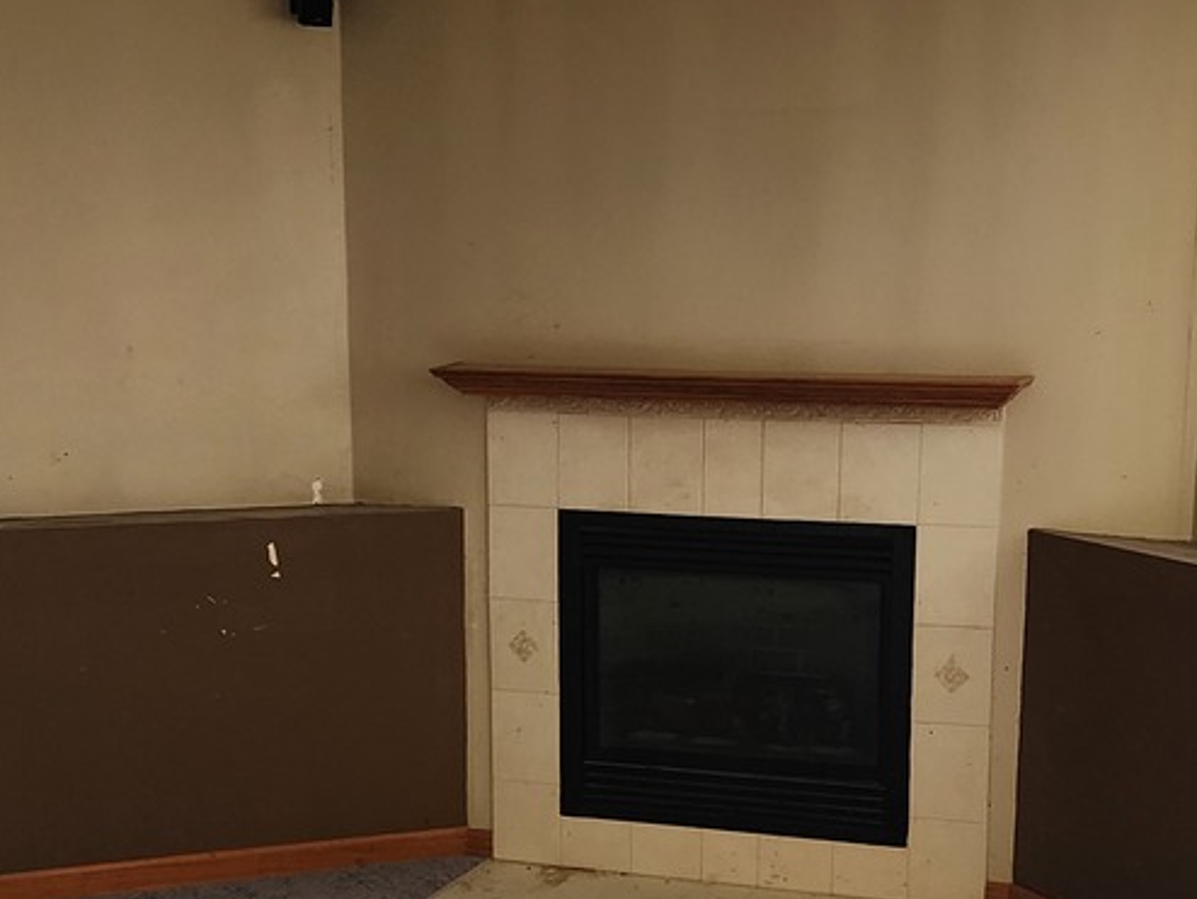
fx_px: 2318
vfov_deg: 21.6
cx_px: 642
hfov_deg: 28.9
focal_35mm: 67
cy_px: 737
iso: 320
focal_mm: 6.4
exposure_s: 1/120
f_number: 1.8
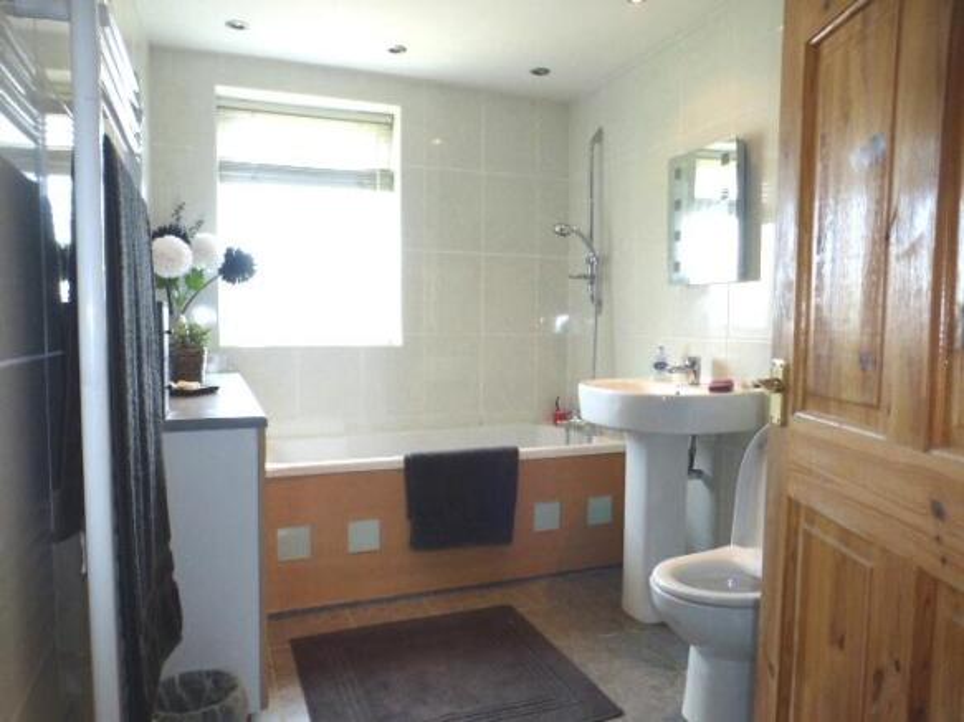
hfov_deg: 71.6
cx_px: 482
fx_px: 668
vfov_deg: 56.8
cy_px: 361
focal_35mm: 24
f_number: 3.3
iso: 250
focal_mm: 4.3
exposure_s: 1/60
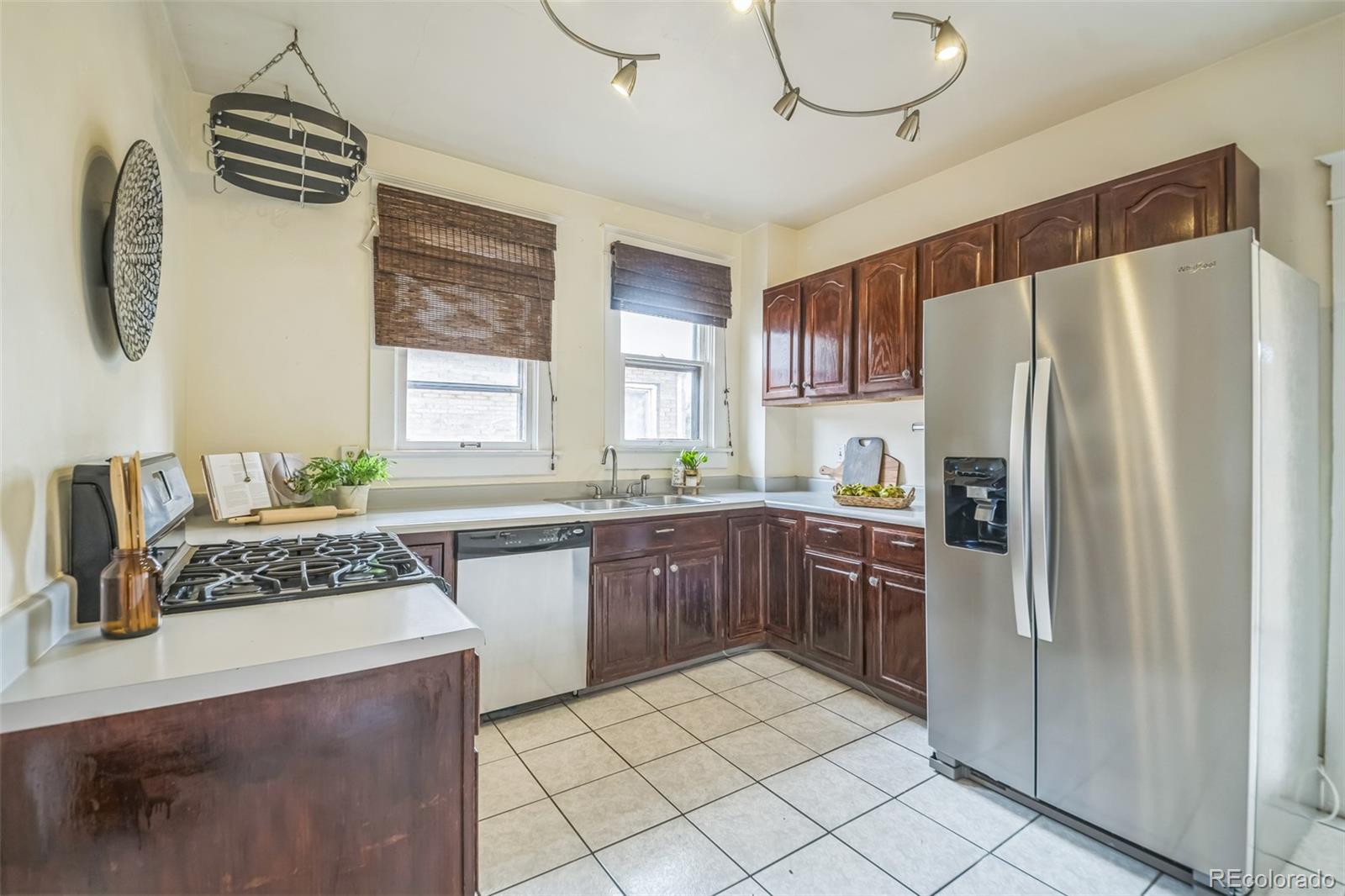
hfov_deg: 100.4
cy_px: 448
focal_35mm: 15
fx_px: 560
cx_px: 672
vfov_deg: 77.3
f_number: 7.1
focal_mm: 15
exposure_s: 1/10
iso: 400
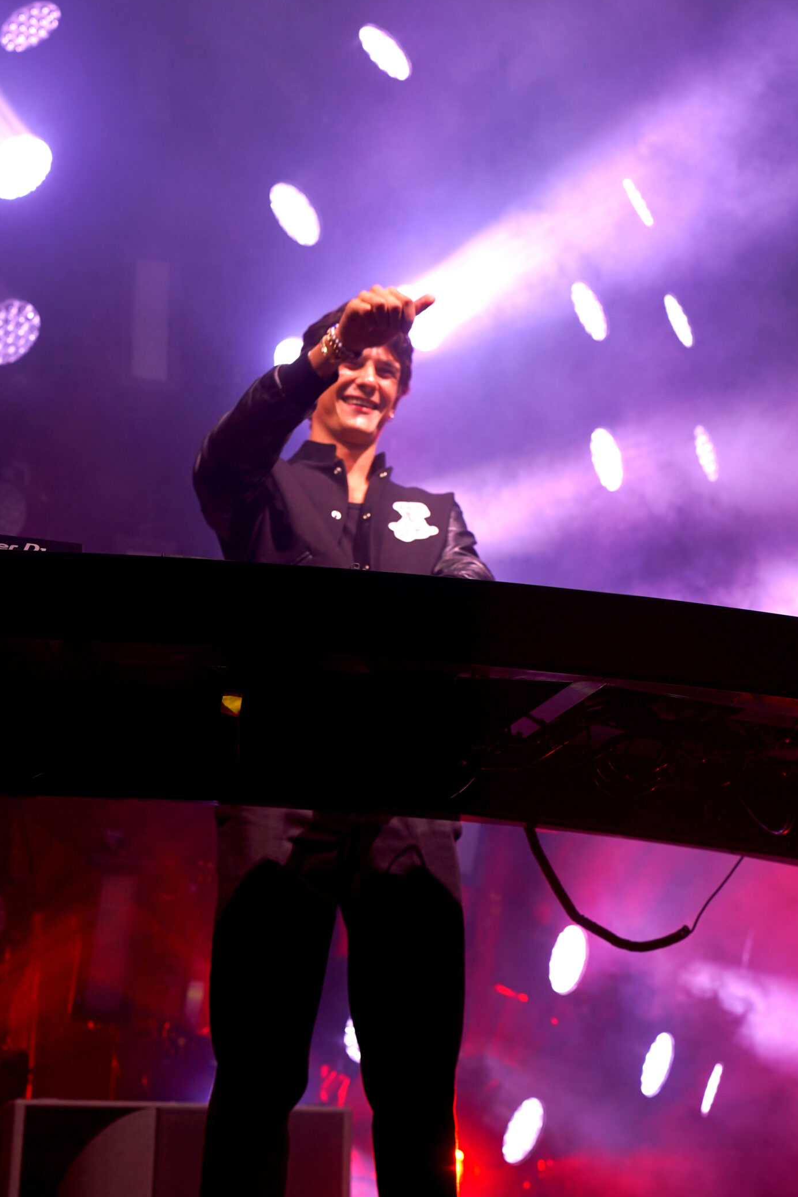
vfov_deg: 35.0
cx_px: 391
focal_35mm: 57
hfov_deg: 23.8
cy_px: 698
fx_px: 1894
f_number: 4
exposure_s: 1/160
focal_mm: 46
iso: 320
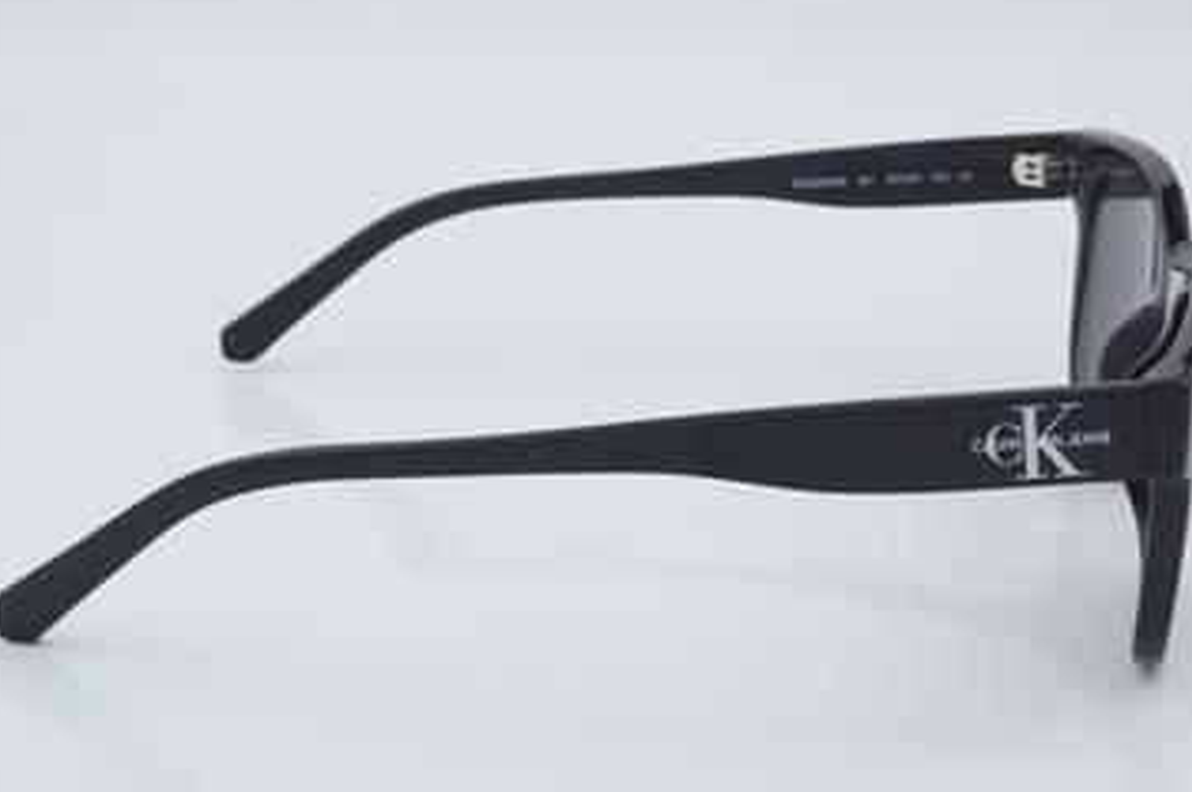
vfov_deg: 16.4
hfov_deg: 24.5
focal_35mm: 83
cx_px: 608
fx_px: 2746
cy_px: 416
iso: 100
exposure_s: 1/4
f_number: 32
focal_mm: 50
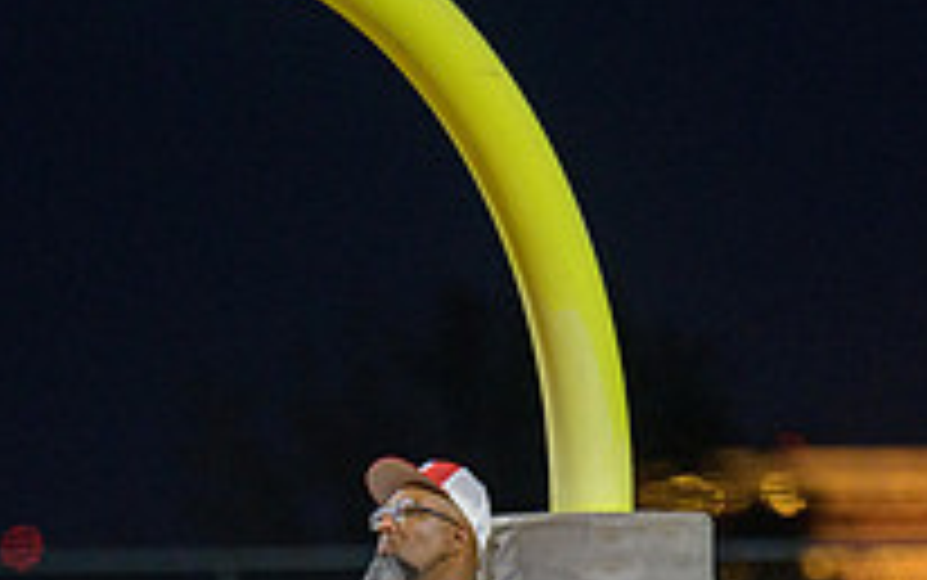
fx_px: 21713
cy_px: 785
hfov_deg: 2.4
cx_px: 423
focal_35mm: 859
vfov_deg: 1.5
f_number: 2.8
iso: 1250
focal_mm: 300
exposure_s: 1/250
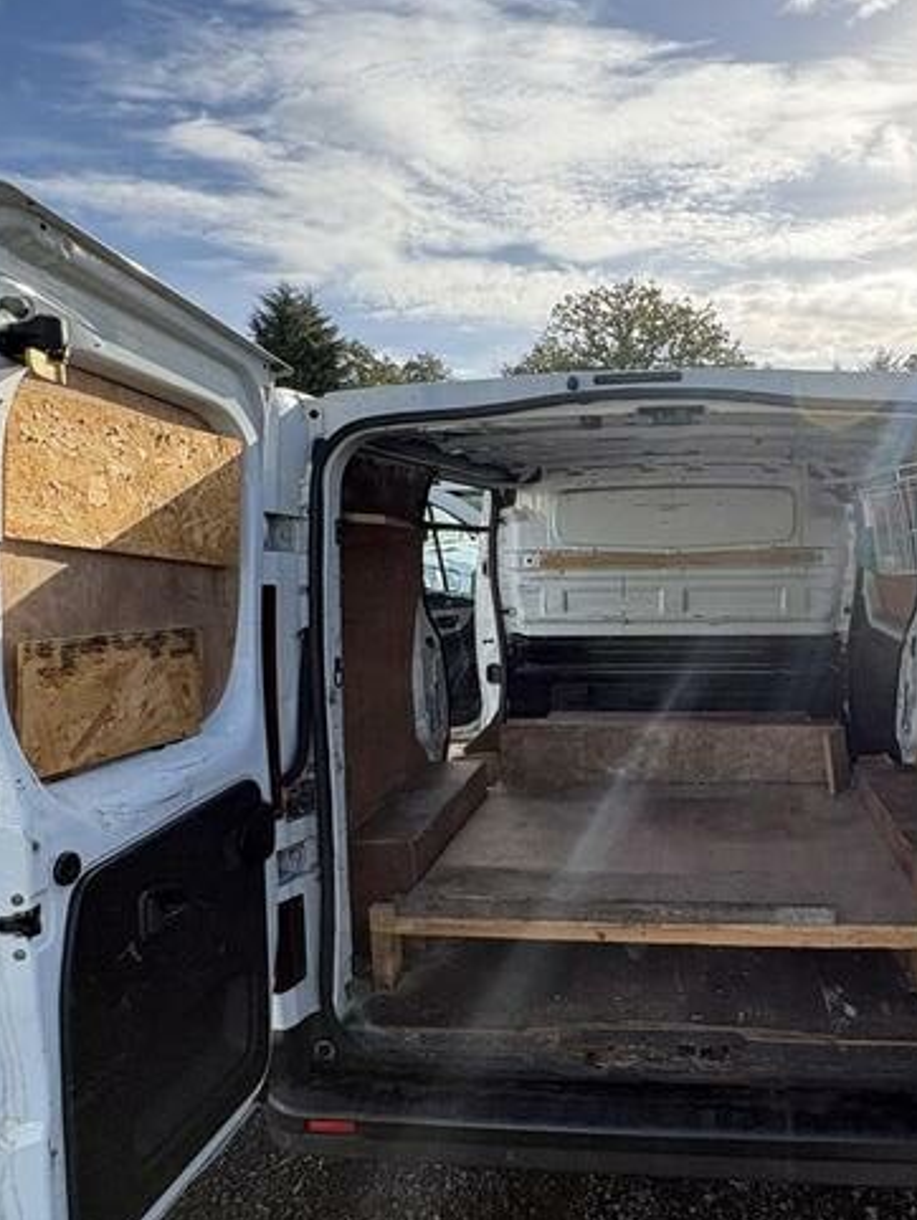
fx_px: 918
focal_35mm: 26
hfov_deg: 51.9
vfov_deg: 67.1
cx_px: 628
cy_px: 668
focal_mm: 2.22
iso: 40
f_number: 2.2
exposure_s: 1/713
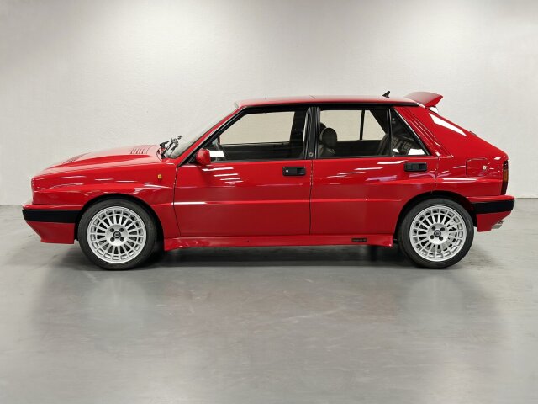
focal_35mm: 48
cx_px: 269
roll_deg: -0.6
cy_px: 202
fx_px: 746
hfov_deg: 39.7
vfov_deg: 30.3
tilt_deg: -10.3
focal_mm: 6.86
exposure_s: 1/60
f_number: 1.78
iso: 160
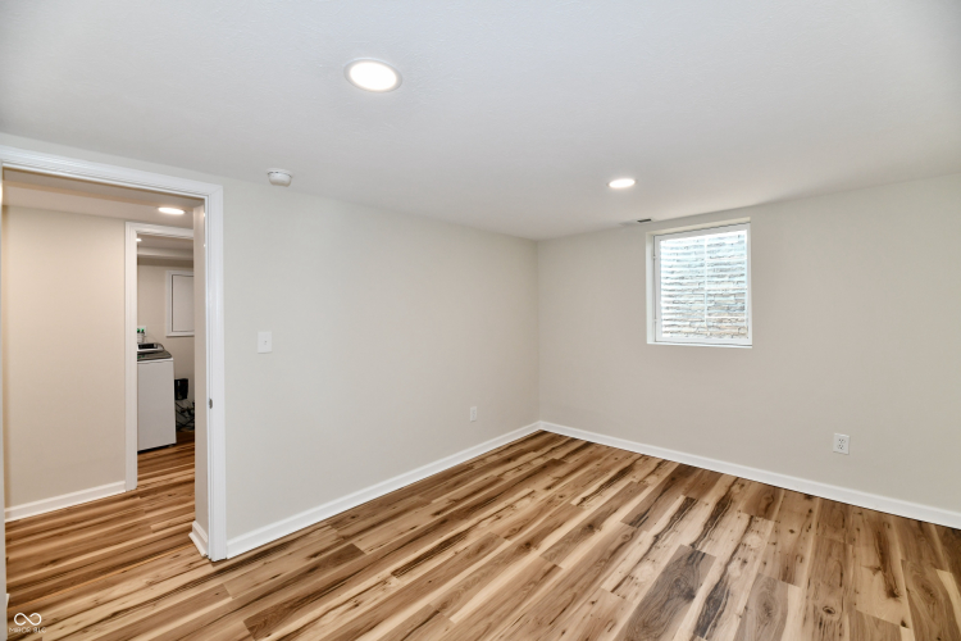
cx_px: 480
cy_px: 320
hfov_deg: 104.3
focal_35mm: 14
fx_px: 374
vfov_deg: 81.2
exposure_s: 1/60
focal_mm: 14
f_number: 6.3
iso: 640
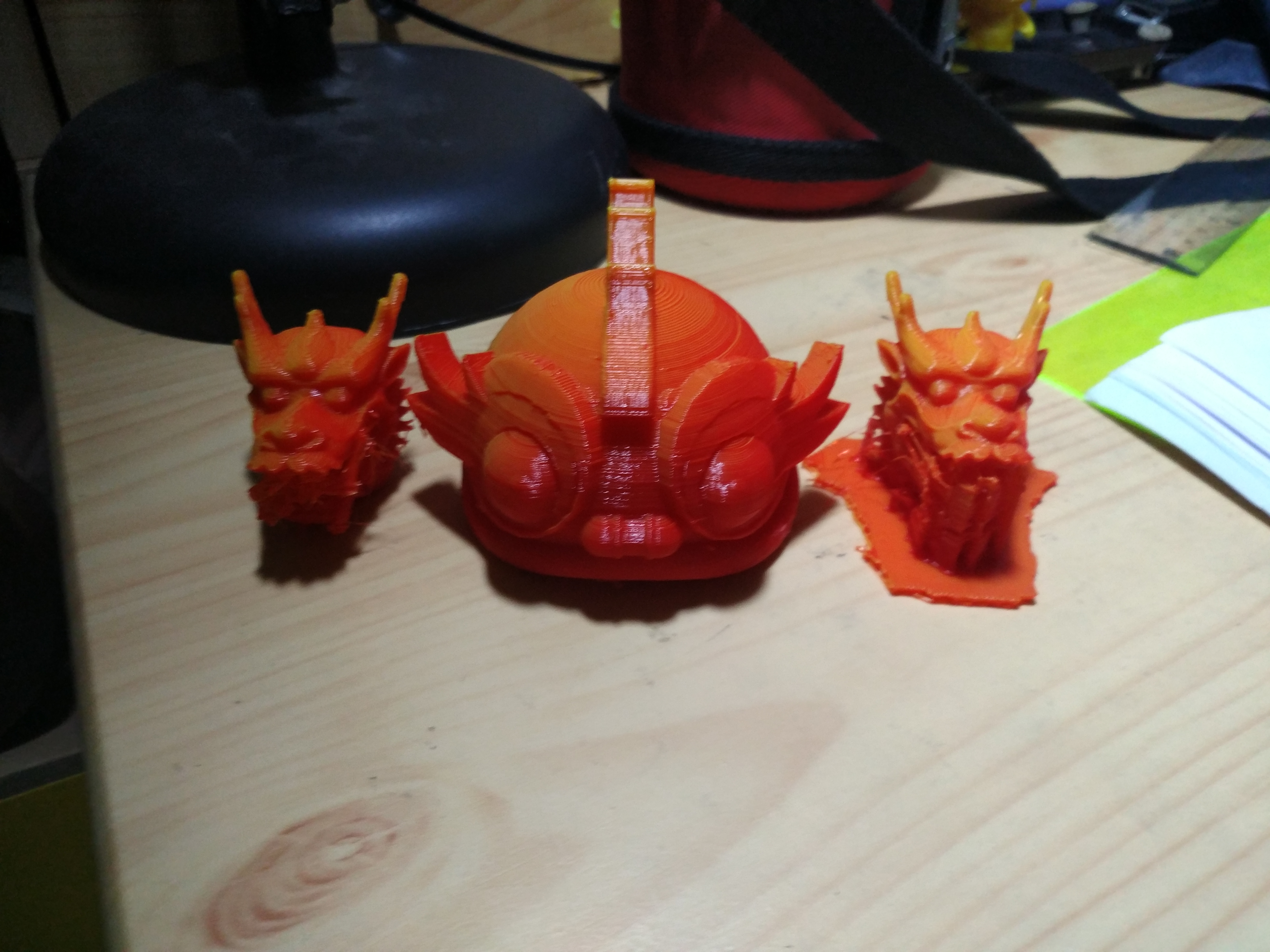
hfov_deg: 65.3
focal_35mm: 27
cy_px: 476
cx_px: 635
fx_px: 991
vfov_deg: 51.4
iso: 500
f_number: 2.2
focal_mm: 4.73
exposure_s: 1/20
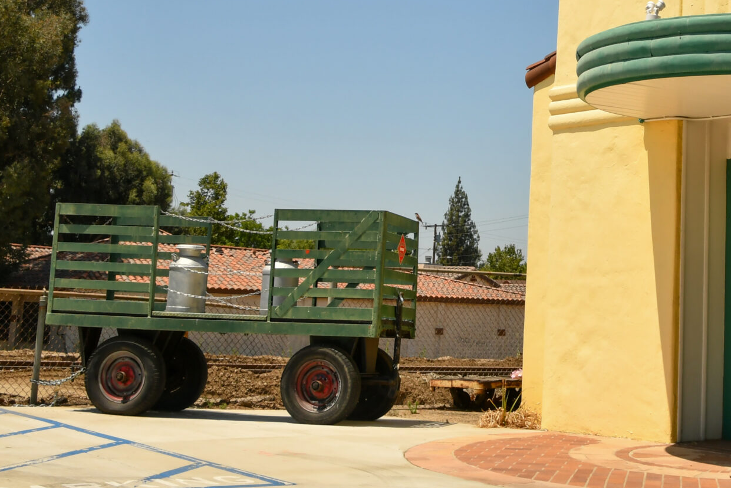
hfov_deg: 30.6
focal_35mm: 64
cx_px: 584
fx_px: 1300
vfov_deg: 20.8
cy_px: 51
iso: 250
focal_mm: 21
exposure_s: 1/500
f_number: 11
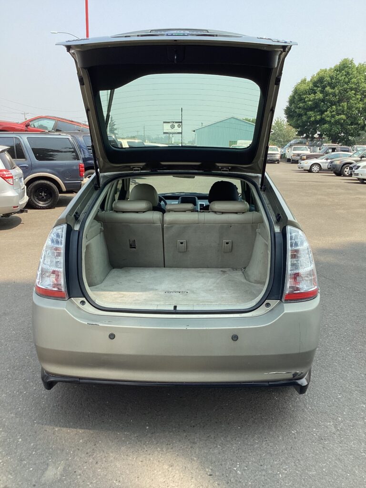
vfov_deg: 58.4
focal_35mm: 31
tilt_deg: -13.6
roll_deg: -0.8
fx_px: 437
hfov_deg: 45.4
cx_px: 183
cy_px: 244
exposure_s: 1/532
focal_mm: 3.3
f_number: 2.4
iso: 25
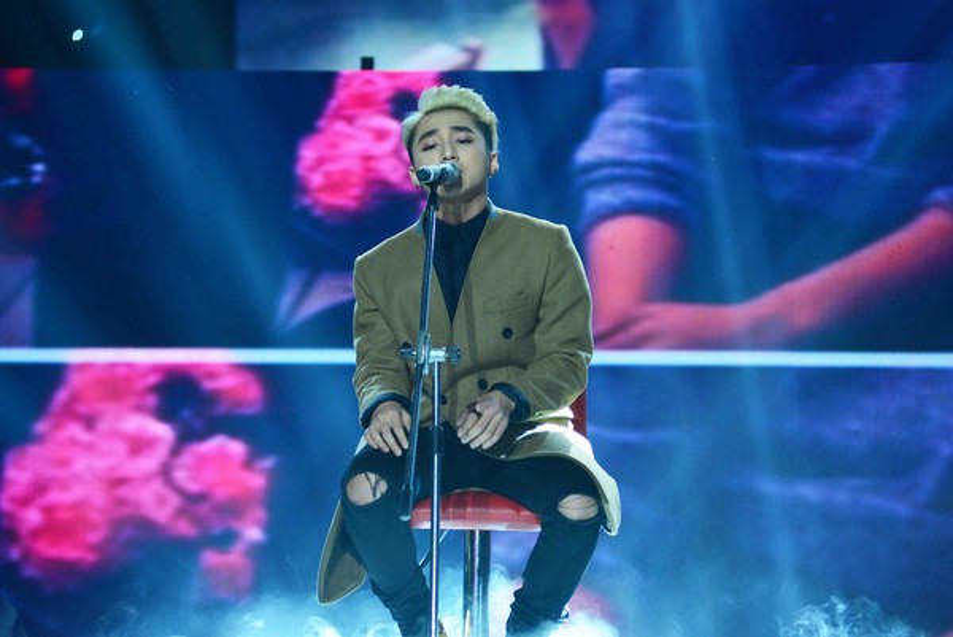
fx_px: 5298
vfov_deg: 6.9
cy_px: 318
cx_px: 476
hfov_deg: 10.3
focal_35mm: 200
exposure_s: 1/200
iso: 1000
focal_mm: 200
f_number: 4
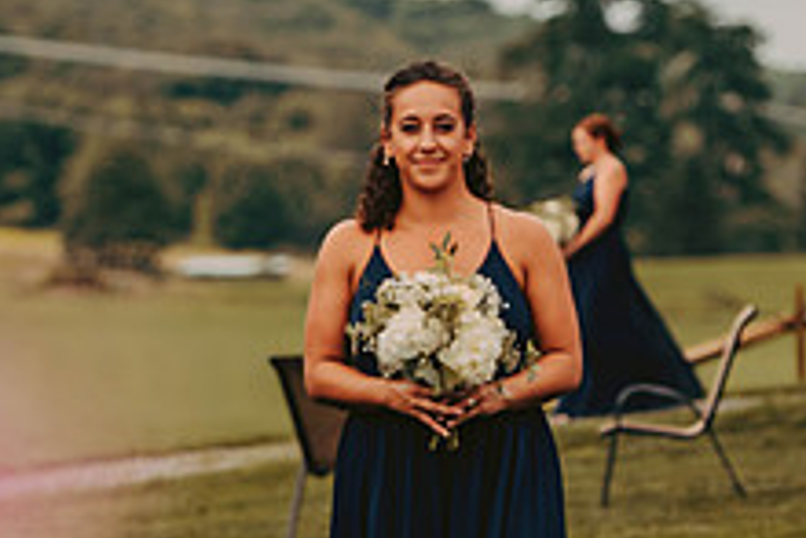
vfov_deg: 3.6
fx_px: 8580
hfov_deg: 5.4
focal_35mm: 383
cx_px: 403
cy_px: 346
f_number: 2.8
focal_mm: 145
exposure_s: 1/2000
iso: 200
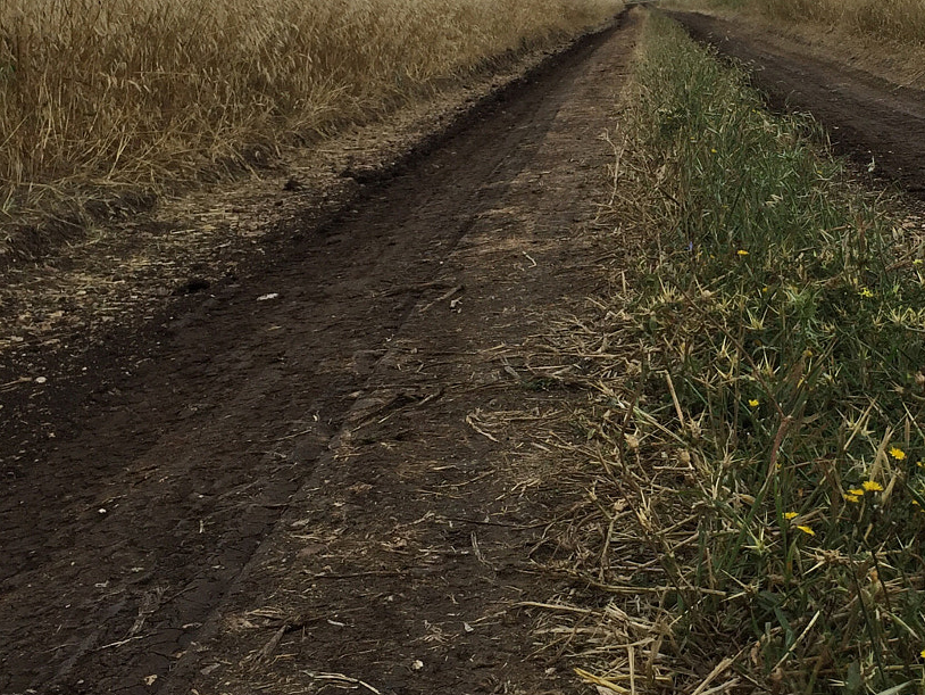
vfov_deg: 25.6
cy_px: 265
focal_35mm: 57
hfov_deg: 33.0
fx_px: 1524
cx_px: 720
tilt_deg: -12.1
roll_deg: +4.1
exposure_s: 1/1883
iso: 32
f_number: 2.2
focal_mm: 4.15
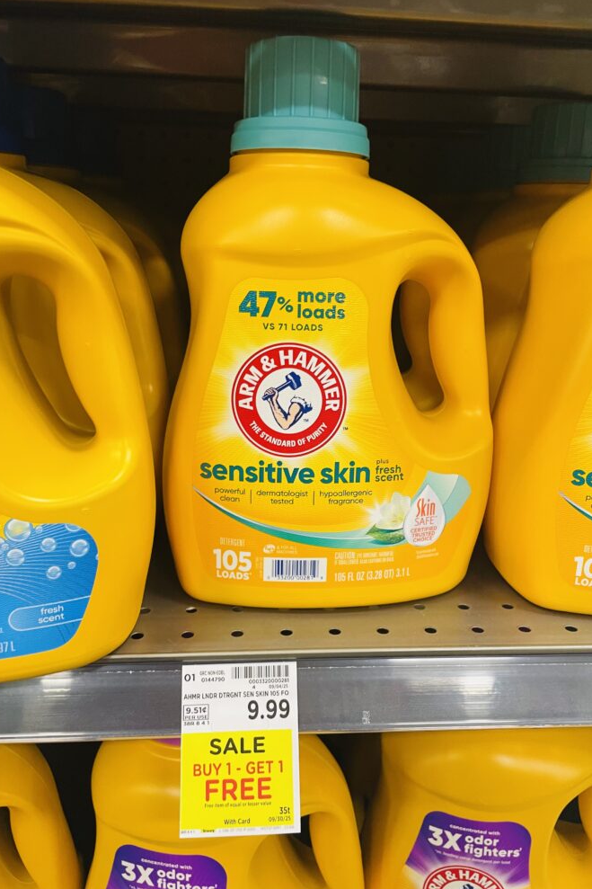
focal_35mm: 28
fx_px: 691
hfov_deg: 46.4
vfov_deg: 65.5
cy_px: 451
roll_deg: -3.2
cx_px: 294
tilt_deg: -16.8
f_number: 1.6
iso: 80
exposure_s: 1/61
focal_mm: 4.2
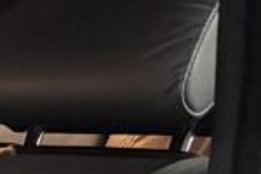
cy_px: 512
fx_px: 1232
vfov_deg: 7.2
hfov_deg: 9.6
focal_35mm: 170
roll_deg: -0.8
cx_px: -494
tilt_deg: -18.8
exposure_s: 1/33
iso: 1000
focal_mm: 6.76
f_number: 1.78
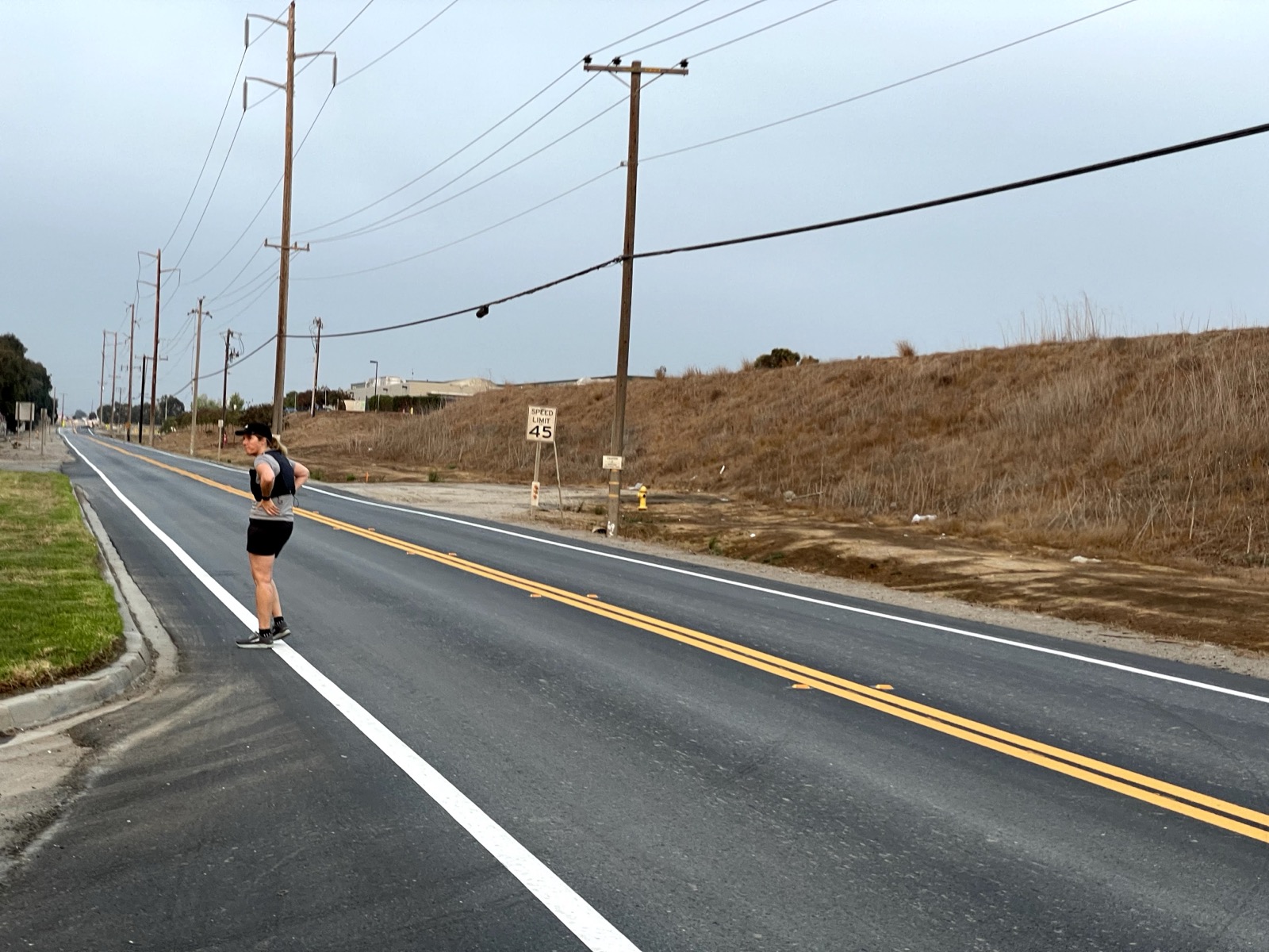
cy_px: 476
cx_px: 634
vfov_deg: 28.0
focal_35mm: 52
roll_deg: -0.9
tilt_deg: -3.7
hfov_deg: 36.8
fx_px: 1906
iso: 50
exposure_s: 1/122
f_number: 2
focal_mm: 6
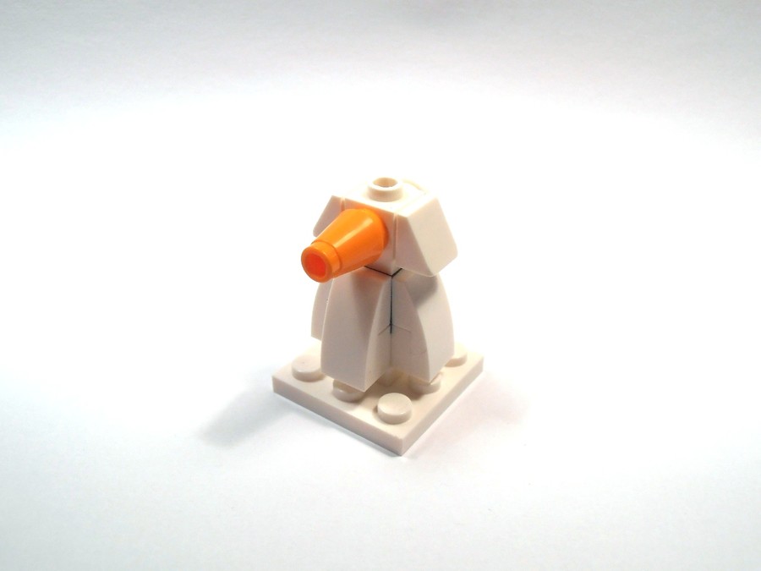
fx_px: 813
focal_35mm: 37
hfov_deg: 50.1
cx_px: 380
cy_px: 286
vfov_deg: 38.7
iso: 80
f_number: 3.9
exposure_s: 1/80
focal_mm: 6.61
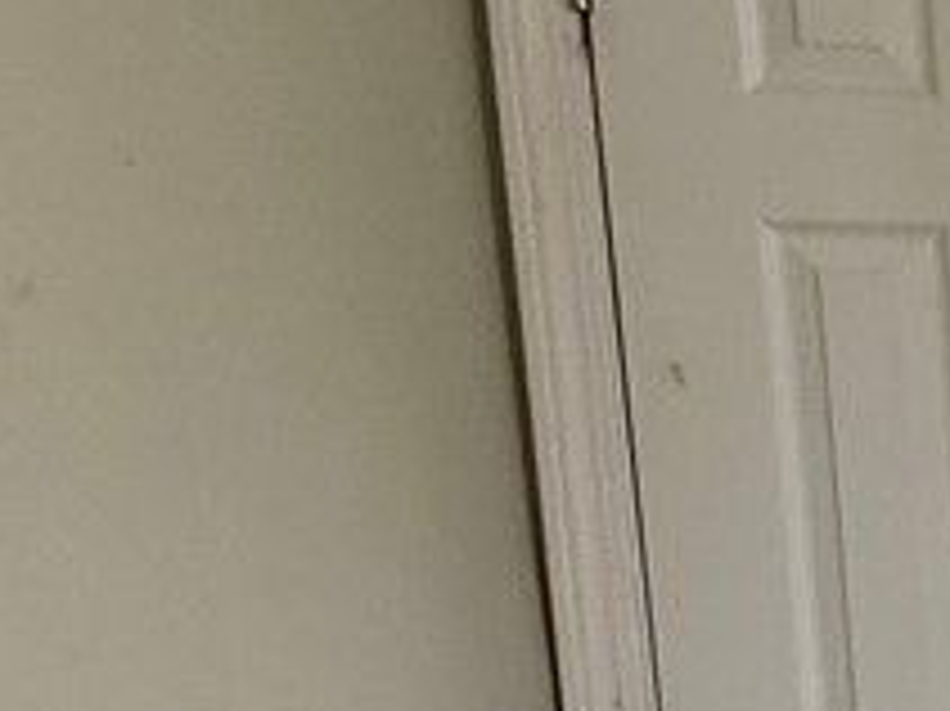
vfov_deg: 21.1
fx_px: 1865
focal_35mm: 68
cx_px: 1909
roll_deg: +0.3
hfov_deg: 18.5
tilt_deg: -8.5
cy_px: 634
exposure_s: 1/120
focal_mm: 2.22
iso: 100
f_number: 2.2
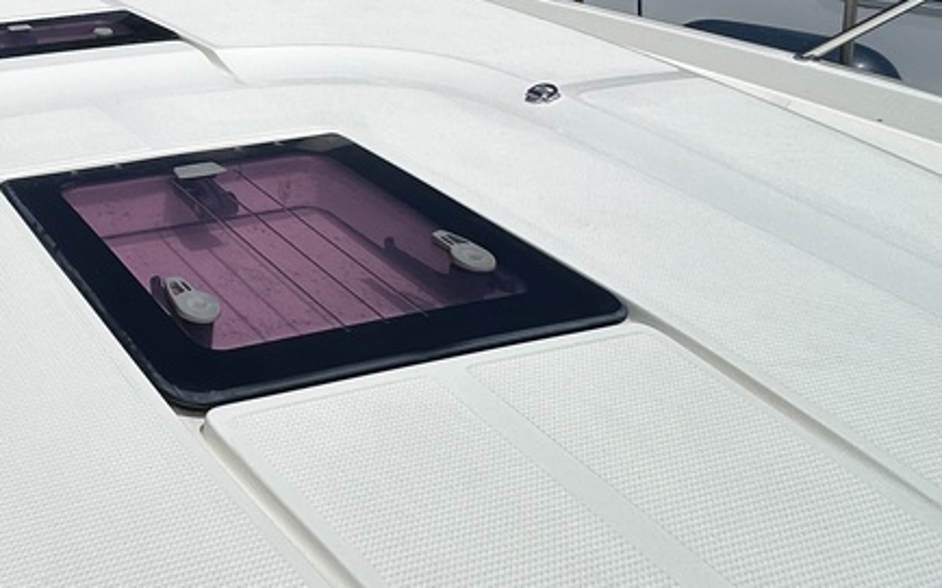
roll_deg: +1.3
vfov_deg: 28.5
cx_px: -106
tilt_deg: -9.9
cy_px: -52
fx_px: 1052
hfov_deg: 39.1
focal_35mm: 41
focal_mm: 2.22
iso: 50
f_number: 2.2
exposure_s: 1/7813
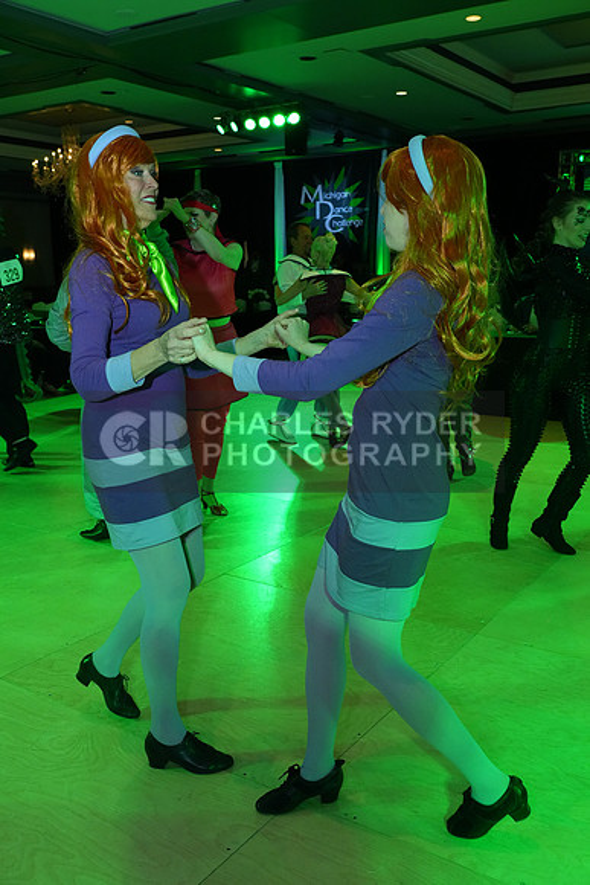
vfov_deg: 57.2
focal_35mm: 33
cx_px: 295
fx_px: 811
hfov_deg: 40.0
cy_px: 442
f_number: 8
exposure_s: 1/250
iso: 3200
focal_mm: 33
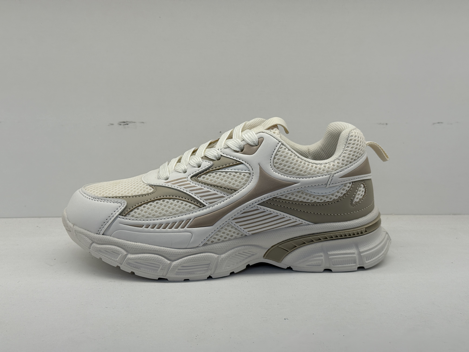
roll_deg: -1.2
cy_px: 176
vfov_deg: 30.3
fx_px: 650
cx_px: 234
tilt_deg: -12.3
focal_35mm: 48
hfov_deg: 39.7
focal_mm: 6.76
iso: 64
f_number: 1.78
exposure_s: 1/368
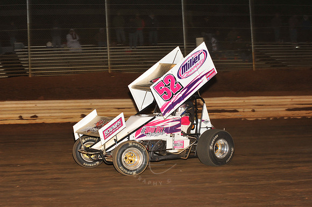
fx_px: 745
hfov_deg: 23.7
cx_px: 156
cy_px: 104
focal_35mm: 86
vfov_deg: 15.9
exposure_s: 1/250
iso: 800
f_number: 7.1
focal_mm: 86
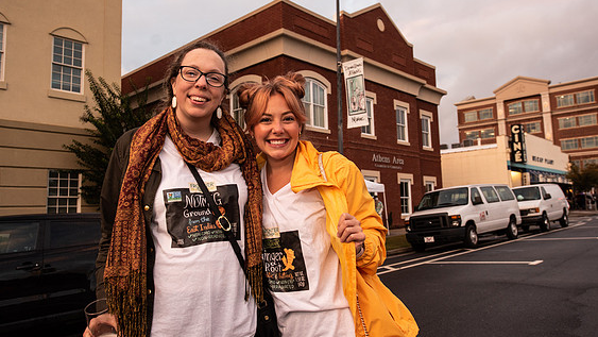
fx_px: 460
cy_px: 162
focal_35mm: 29
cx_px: 271
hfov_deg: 65.9
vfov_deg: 40.2
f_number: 4.5
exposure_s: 1/200
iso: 500
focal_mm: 24
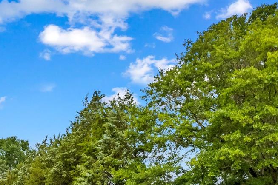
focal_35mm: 69
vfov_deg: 18.0
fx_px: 533
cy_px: 260
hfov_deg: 28.0
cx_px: 20
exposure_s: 1/1250
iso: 120
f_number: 2.8
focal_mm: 8.38
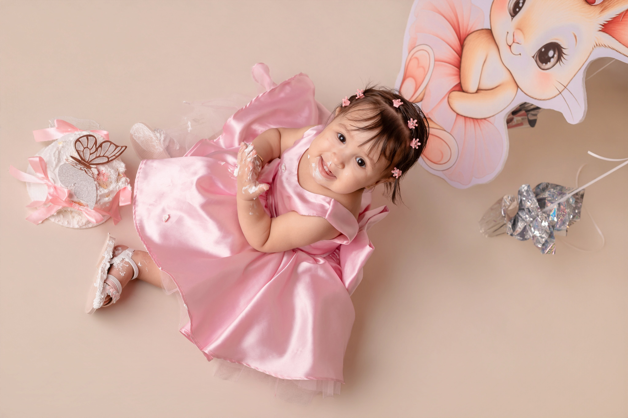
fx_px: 872
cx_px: 314
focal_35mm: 50
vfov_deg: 27.0
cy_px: 209
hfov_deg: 39.6
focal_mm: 50
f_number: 7.1
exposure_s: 1/125
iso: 500
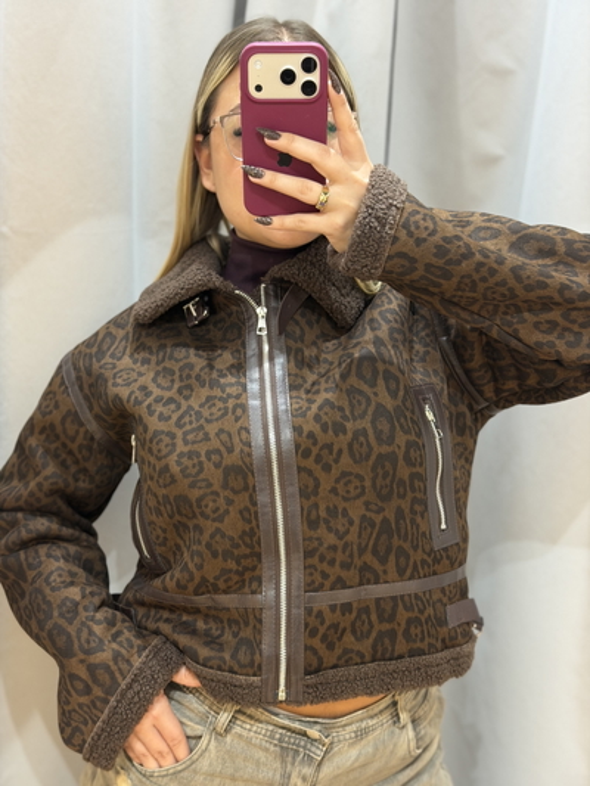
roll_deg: -3.6
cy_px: 393
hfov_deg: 30.3
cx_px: 295
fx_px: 1090
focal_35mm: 48
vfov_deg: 39.6
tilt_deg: -15.0
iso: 125
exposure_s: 1/50
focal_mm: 6.76
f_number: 1.78
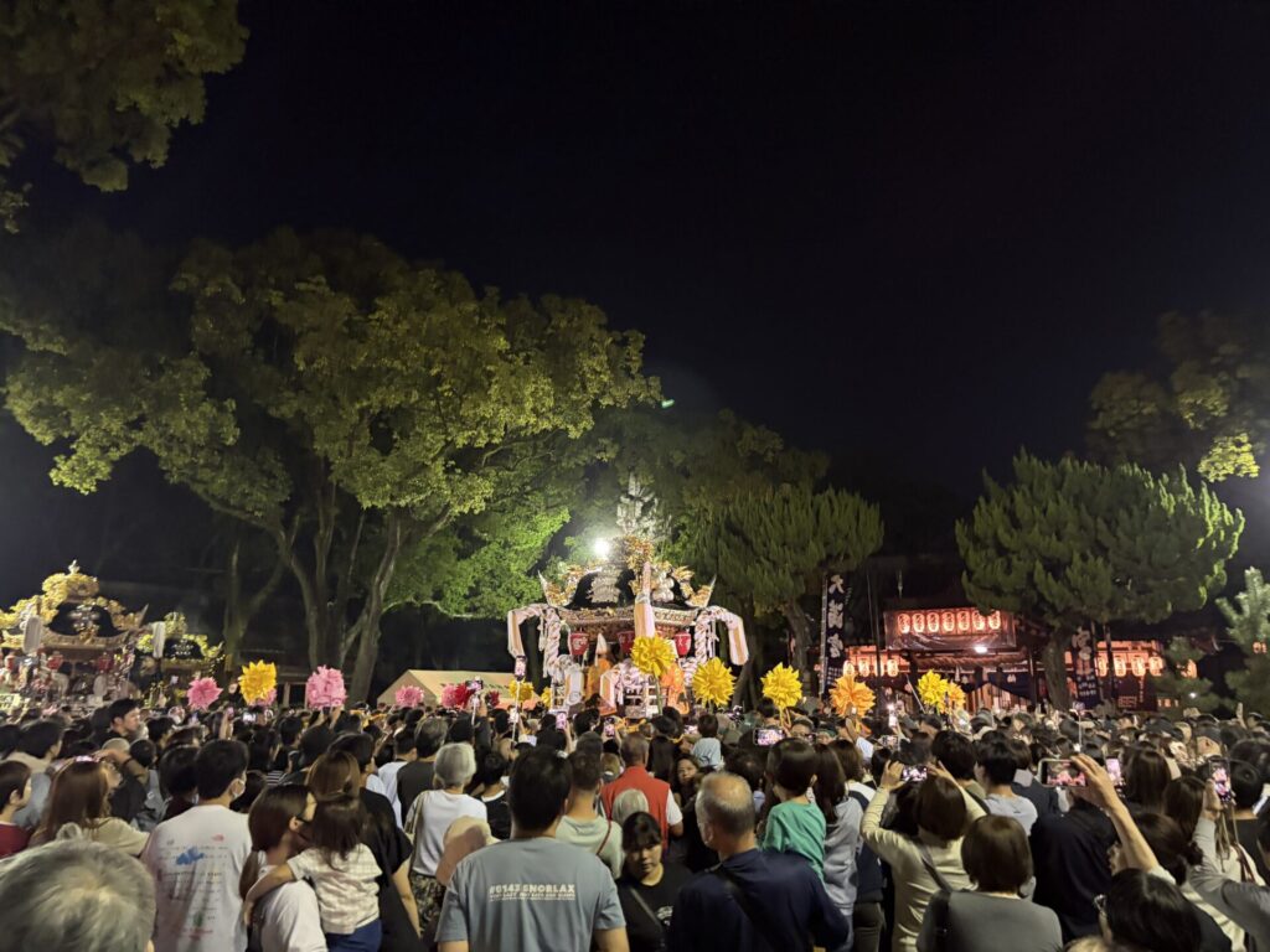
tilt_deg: +13.5
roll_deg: +3.4
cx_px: 635
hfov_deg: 67.3
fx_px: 954
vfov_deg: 53.1
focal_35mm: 26
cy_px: 476
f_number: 1.6
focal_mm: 5.96
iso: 1000
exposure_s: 1/30
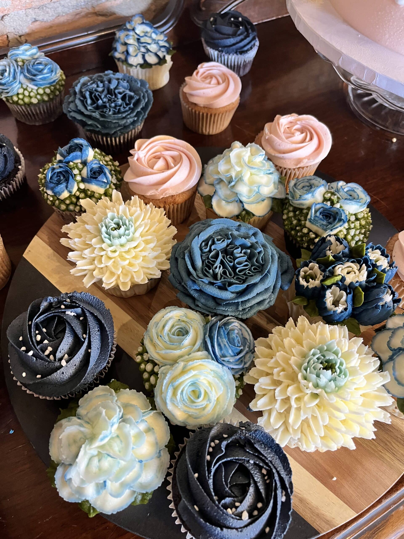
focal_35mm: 26
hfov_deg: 53.1
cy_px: 270
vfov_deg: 67.3
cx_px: 202
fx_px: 405
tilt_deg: -58.7
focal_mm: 5.1
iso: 320
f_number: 1.6
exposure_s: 1/60
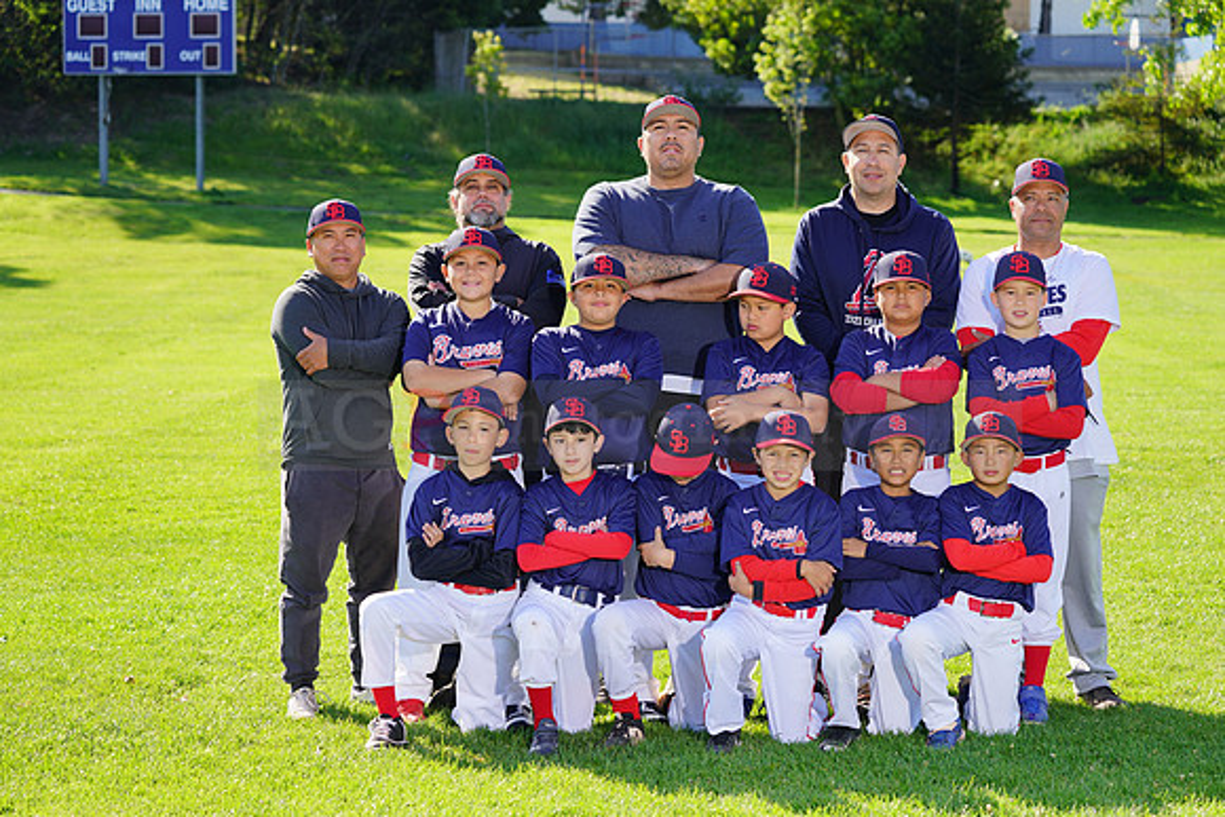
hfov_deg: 20.4
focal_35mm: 100
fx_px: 3403
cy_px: 408
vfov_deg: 13.7
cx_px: 612
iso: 100
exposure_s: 1/250
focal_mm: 100
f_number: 5.6
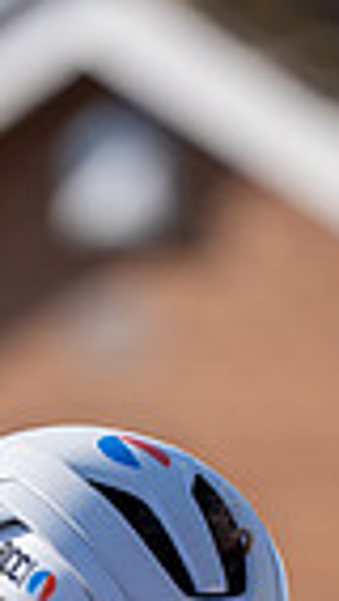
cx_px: 119
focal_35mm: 665
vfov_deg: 3.2
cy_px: 813
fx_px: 10614
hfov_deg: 1.8
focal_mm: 200
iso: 100
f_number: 2.8
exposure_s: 1/1250
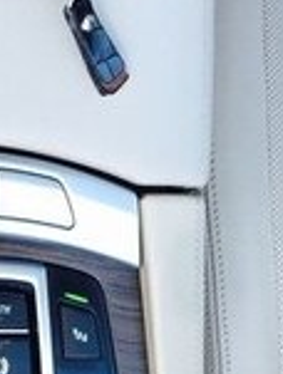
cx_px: -35
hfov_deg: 15.2
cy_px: 471
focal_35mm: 95
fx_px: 1031
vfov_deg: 19.2
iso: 50
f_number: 2.2
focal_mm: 4.15
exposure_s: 1/100
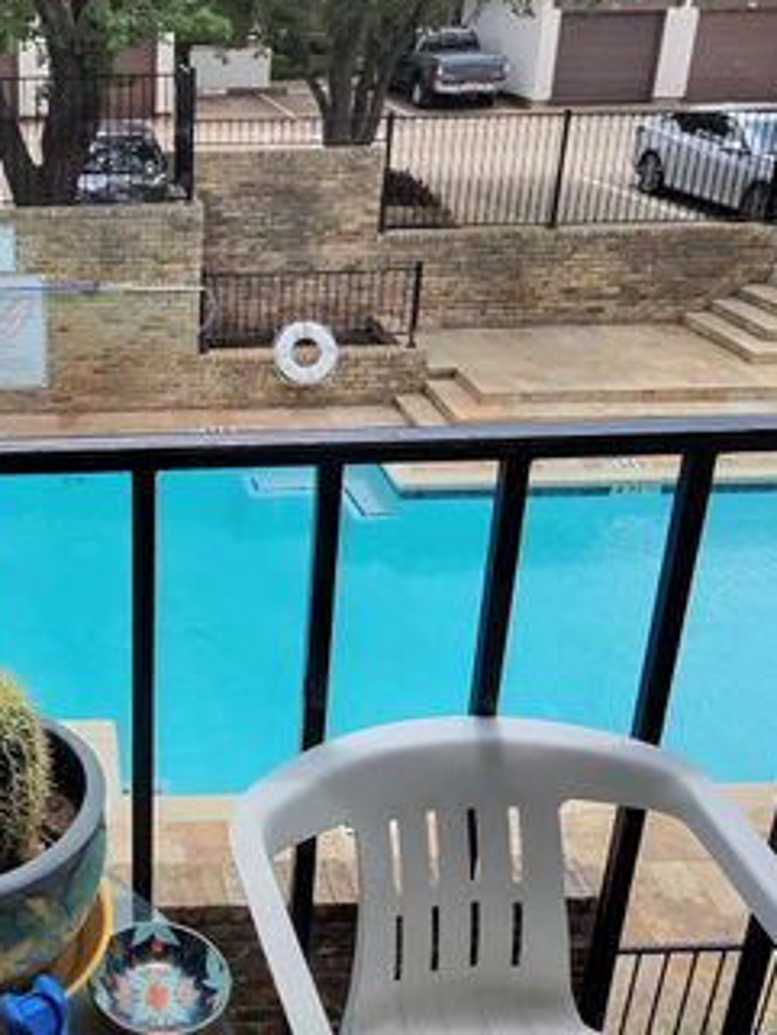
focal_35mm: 27
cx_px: 48
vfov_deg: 64.6
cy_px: 408
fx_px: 808
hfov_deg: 45.5
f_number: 2.2
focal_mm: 2.24
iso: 54
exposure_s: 1/1111
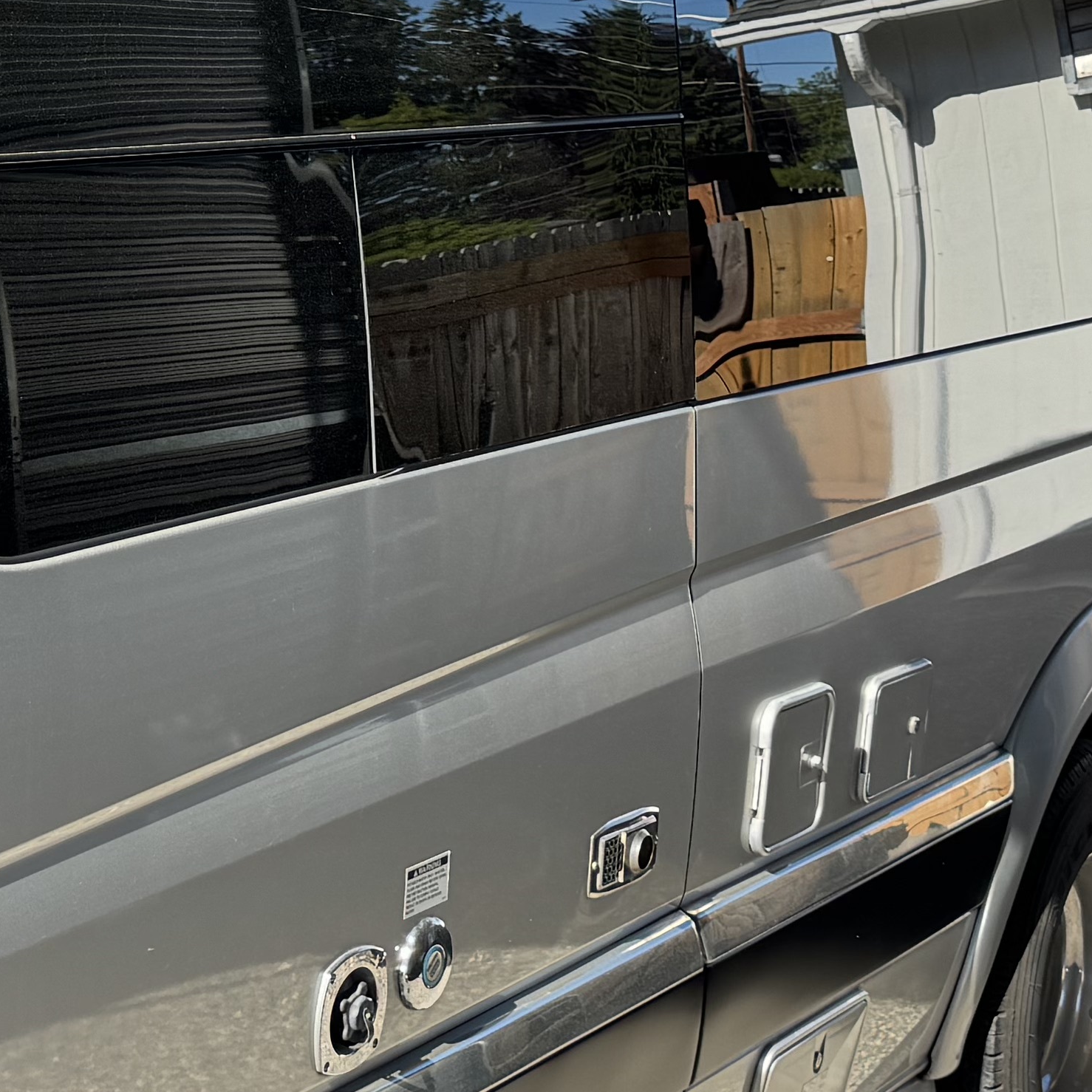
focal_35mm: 82
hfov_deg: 20.7
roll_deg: -0.7
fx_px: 2927
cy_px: 429
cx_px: 120
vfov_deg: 21.1
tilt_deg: -7.0
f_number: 1.78
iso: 80
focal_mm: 6.76
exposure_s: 1/1311
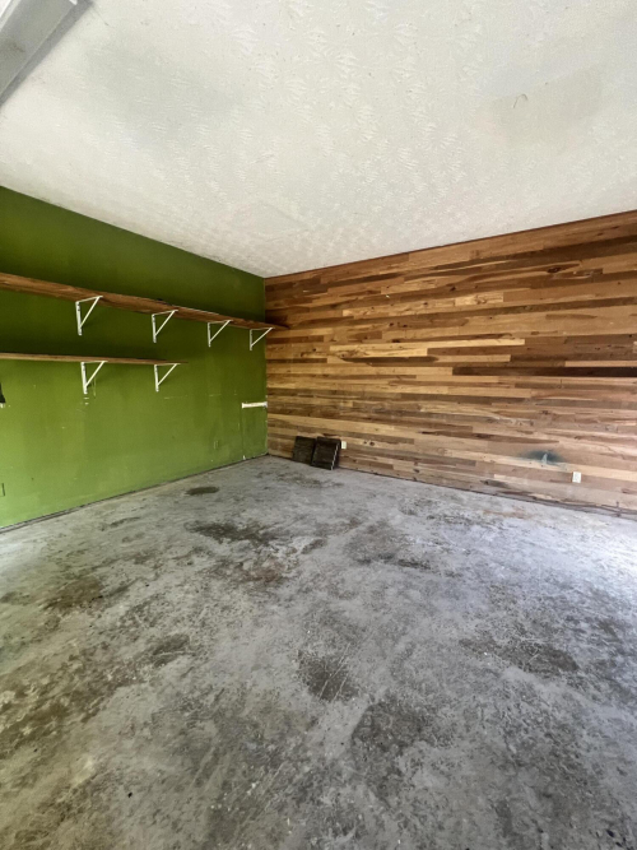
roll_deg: -1.5
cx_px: 318
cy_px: 425
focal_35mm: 13
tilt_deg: -7.4
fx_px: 319
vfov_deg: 106.2
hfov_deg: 89.9
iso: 250
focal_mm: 1.57
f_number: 1.8
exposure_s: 1/72
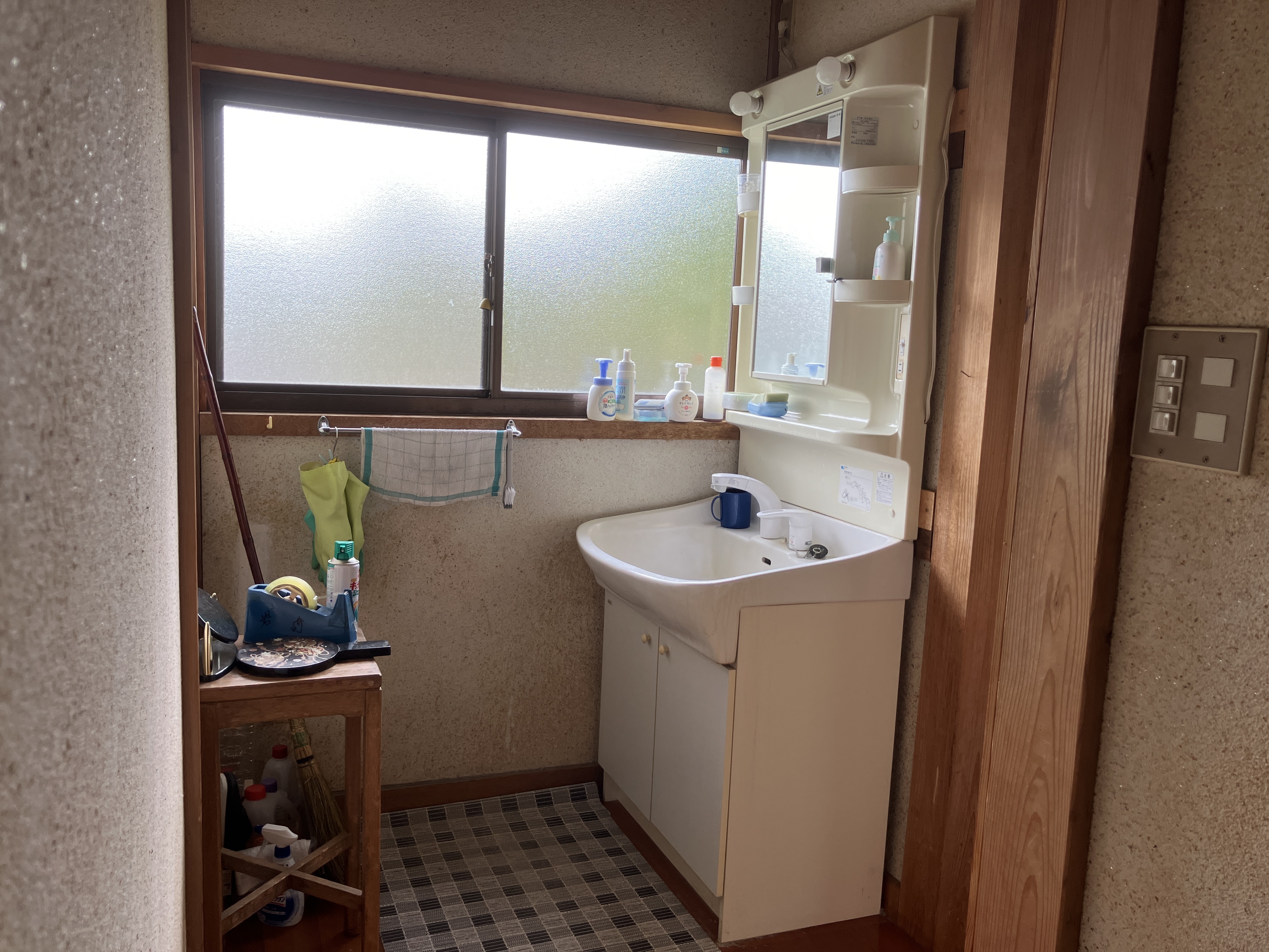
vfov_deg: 49.7
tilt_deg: -7.9
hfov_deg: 63.4
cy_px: 476
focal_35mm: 28
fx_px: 1026
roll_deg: -2.5
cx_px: 634
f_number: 1.8
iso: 25
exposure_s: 1/122
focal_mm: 3.99
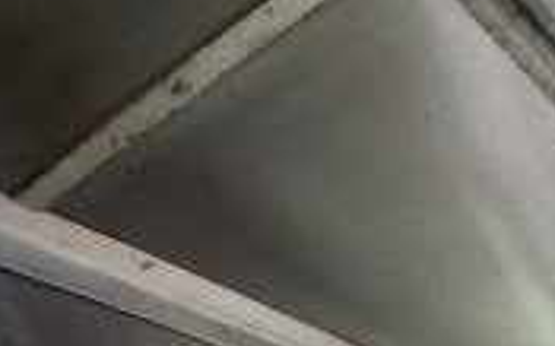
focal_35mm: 63
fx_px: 952
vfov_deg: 16.3
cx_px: -282
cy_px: 673
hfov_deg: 24.8
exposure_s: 1/40
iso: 250
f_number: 2.2
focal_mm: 1.4
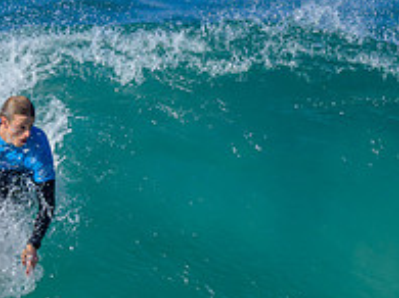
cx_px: 40
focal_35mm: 2573
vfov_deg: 0.6
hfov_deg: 0.8
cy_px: 309
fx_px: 29639
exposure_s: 1/2000
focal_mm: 800
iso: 360
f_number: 6.3
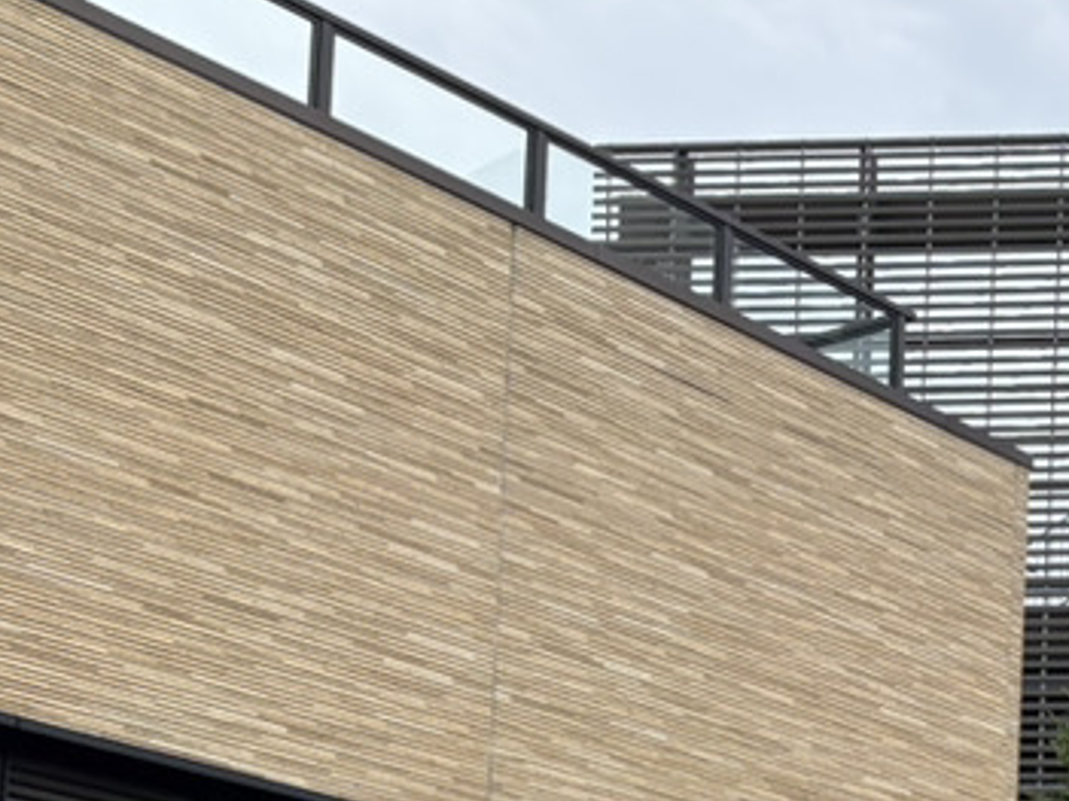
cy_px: 1349
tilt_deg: +2.6
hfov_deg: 19.0
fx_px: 2748
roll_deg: -1.2
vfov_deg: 14.9
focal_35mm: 89
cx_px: 1654
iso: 64
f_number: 1.6
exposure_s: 1/2538
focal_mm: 5.96
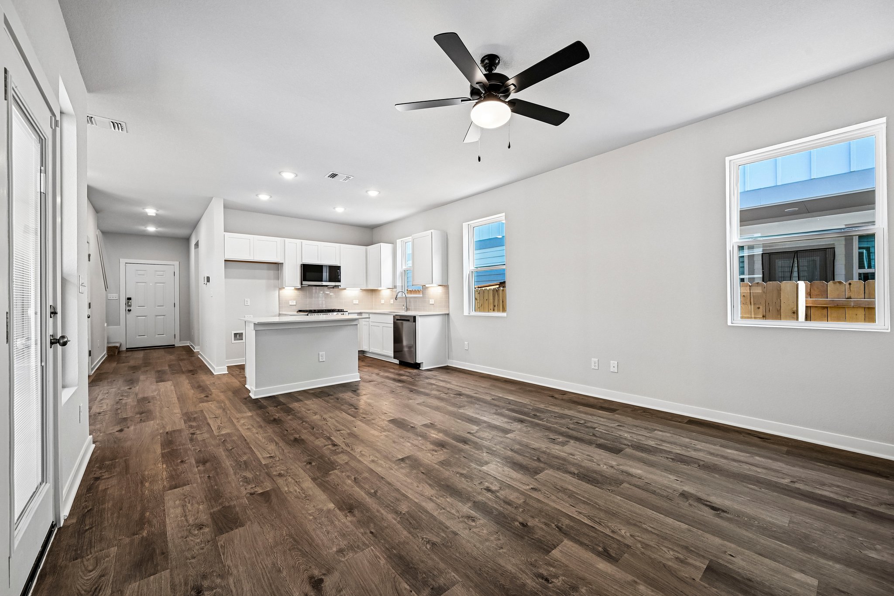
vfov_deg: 81.2
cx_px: 447
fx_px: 348
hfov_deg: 104.3
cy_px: 298
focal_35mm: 14
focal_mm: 14
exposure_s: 1/15
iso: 220
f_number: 8
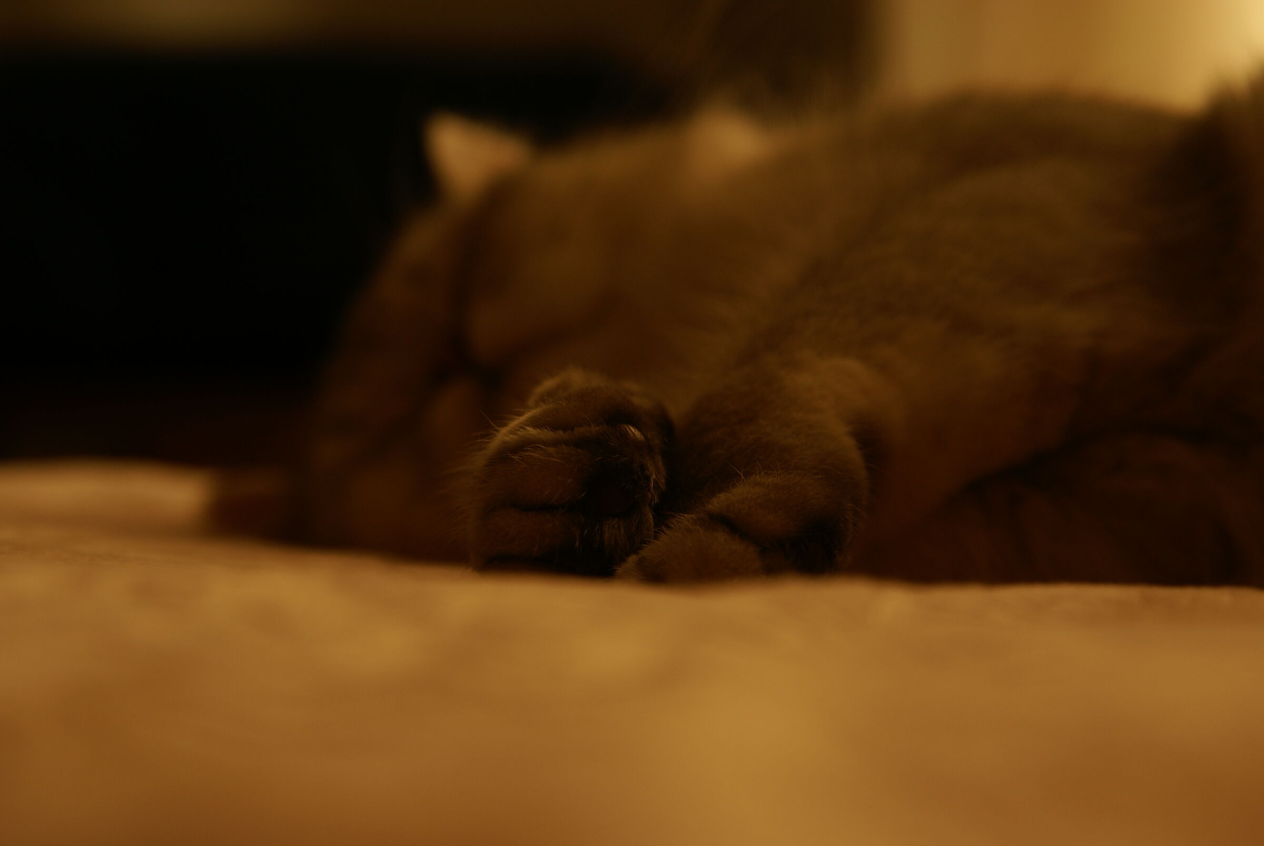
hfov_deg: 19.4
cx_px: 632
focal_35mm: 105
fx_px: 3691
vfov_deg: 13.1
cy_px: 423
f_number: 4.5
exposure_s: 1/125
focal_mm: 70
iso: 100
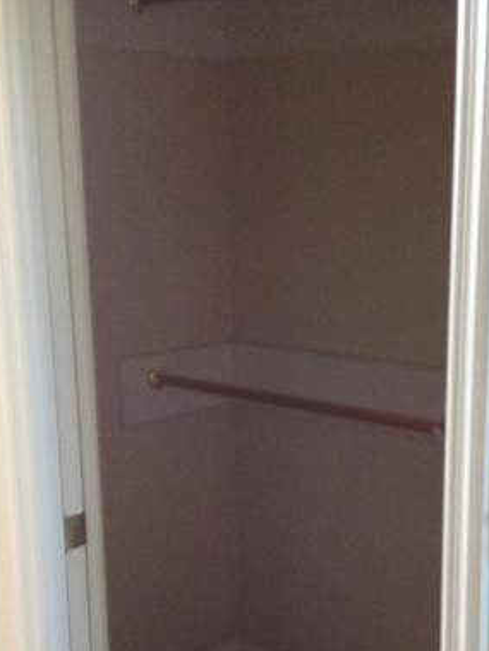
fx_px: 1111
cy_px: 423
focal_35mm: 59
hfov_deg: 24.8
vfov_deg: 32.5
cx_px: 304
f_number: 2.4
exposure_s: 1/20
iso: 250
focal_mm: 4.28
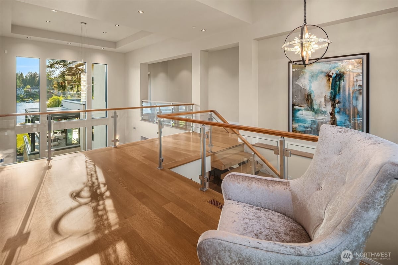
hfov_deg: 93.3
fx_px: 188
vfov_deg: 70.4
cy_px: 132
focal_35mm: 17
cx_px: 199
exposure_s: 1/15
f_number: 8
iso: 200
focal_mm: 17
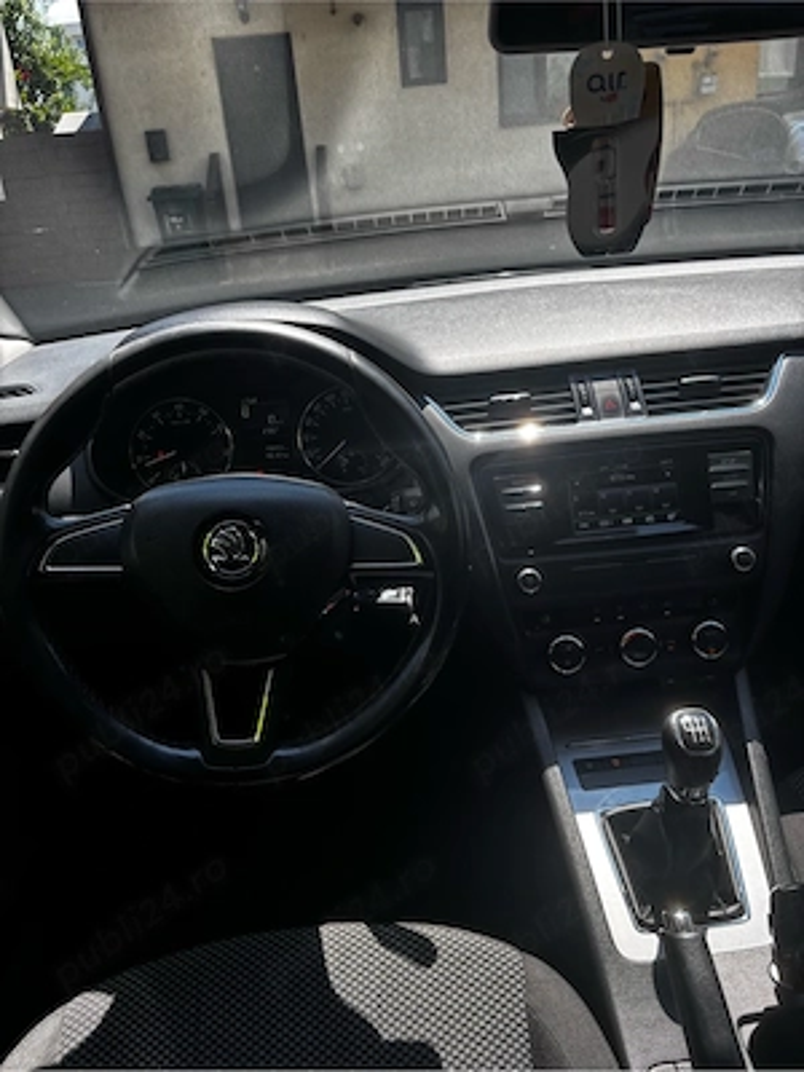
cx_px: 402
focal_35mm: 26
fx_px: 805
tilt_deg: -24.8
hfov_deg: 53.1
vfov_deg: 67.3
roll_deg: +5.8
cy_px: 536
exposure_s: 1/525
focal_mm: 5.96
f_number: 1.6
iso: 50
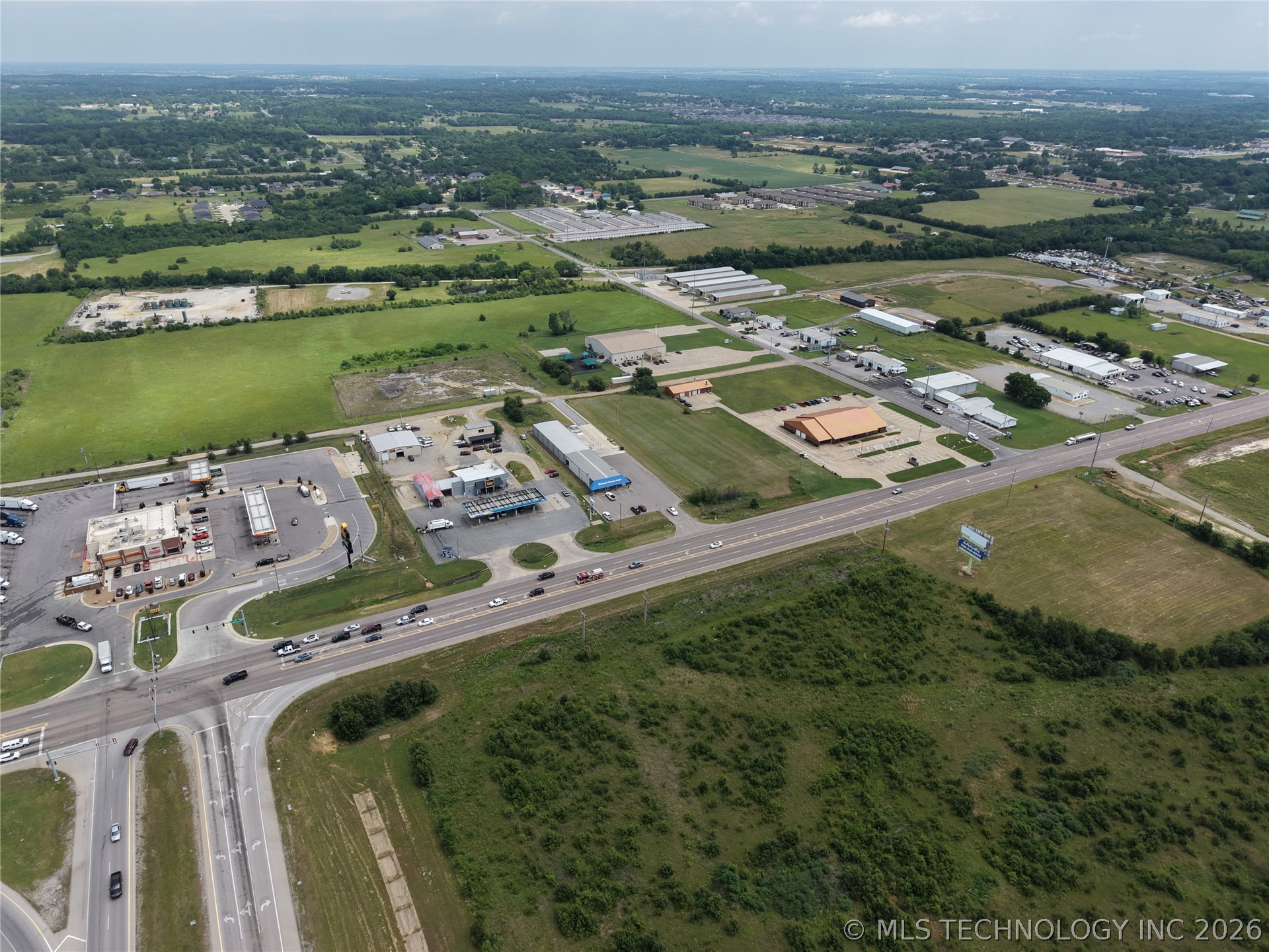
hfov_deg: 71.6
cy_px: 476
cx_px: 634
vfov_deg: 56.8
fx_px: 880
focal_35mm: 24
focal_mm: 8.67
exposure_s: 1/4000
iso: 200
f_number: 1.8
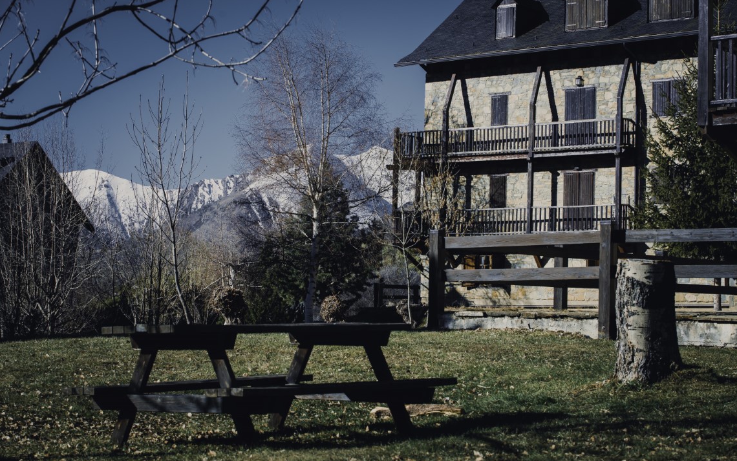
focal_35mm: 72
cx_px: 371
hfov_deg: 28.6
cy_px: 216
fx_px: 1446
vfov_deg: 18.1
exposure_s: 1/400
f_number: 8
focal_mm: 70
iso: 125
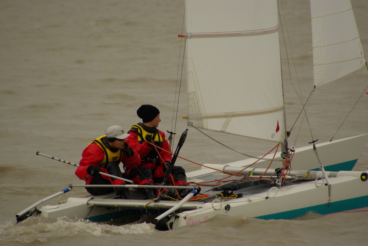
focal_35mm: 450
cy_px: 123
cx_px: 184
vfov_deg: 3.1
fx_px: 4604
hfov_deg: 4.6
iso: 100
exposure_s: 1/350
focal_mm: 300
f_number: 6.7
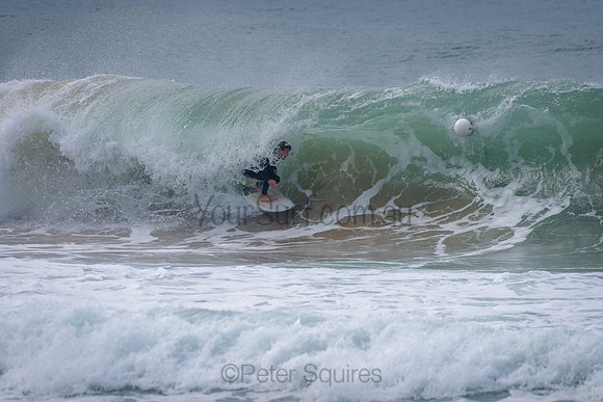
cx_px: 302
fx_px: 10266
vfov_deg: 2.2
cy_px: 201
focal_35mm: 613
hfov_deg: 3.4
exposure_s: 1/2000
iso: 180
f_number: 5.6
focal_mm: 500
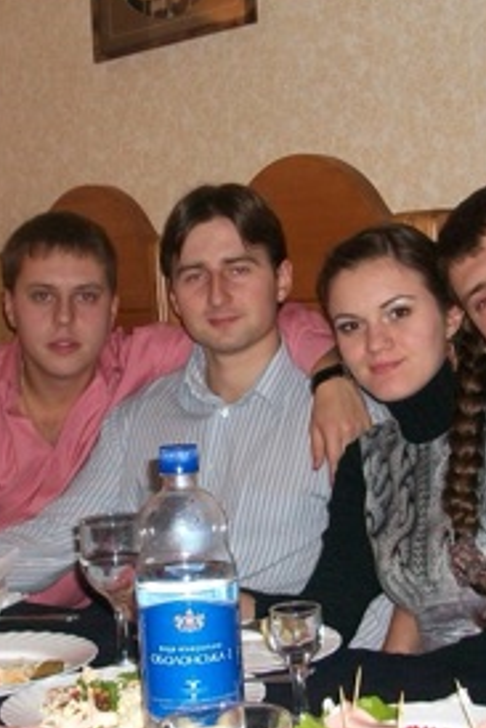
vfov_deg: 30.0
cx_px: 223
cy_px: 393
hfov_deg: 20.3
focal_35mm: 67
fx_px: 1355
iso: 120
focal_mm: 5.7
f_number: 2.8
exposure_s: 1/60
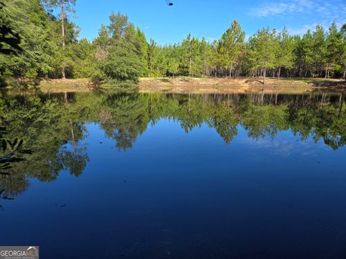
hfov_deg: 73.9
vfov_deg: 58.9
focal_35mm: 23
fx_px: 230
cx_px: 173
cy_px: 130
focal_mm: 5.4
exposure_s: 1/681
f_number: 1.8
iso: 25
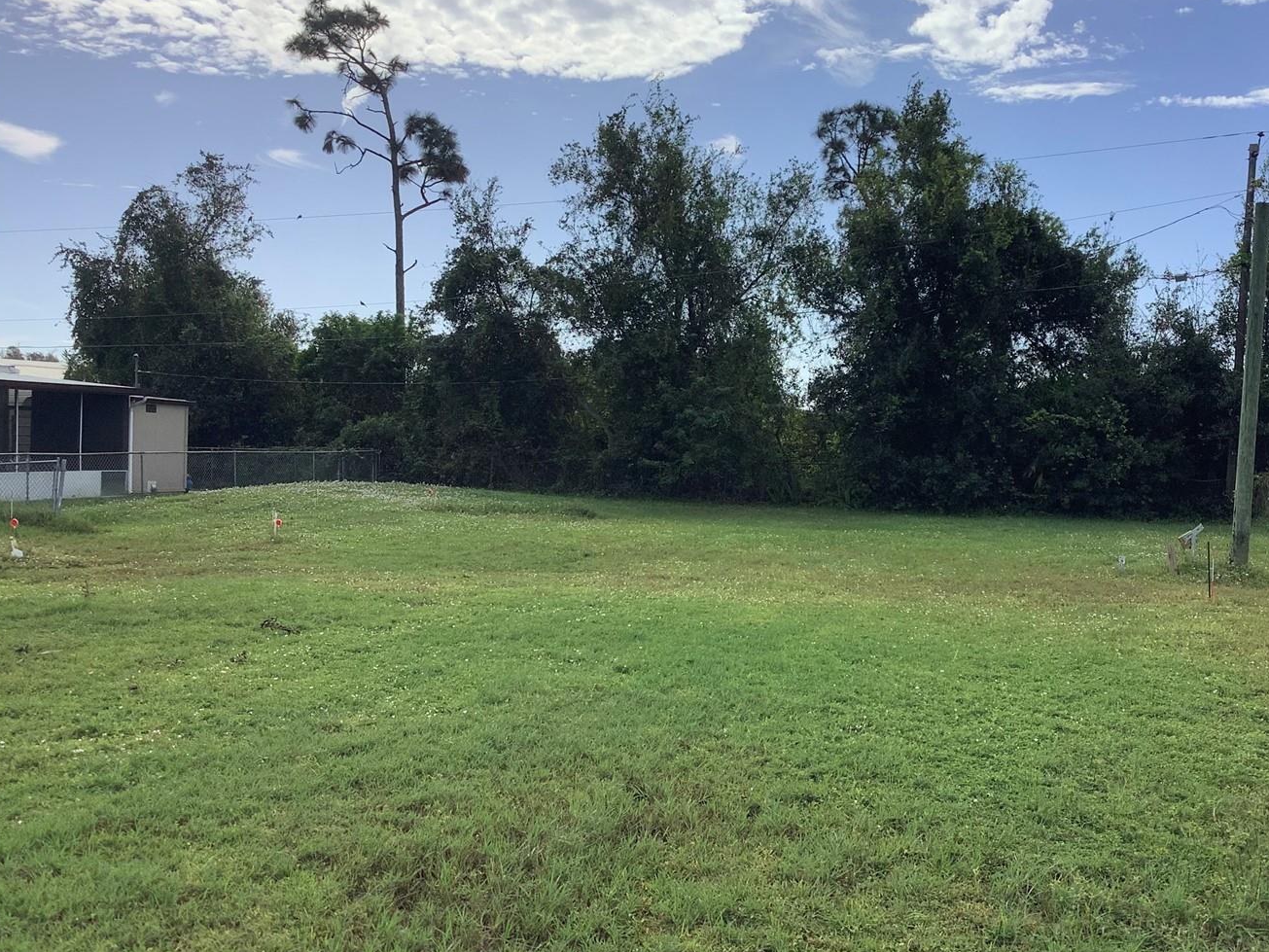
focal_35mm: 38
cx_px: 767
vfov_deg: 37.7
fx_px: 1393
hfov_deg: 48.6
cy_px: 465
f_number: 2.4
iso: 25
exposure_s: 1/1456
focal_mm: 3.3
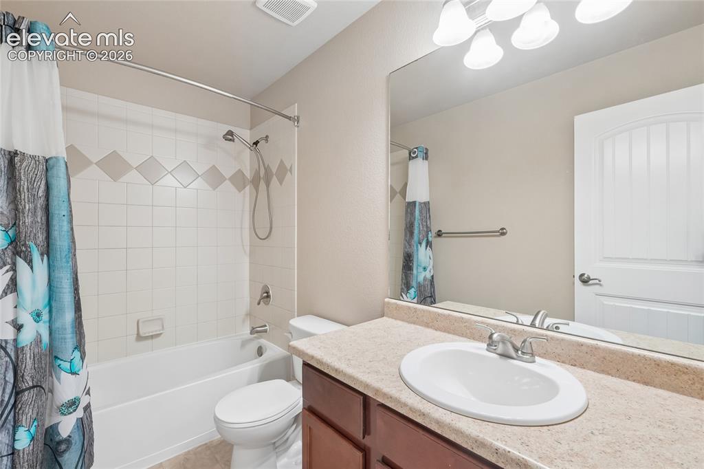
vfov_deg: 77.3
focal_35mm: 15
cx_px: 352
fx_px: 293
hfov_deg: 100.4
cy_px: 234
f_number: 8
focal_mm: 10
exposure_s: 1/6
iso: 800
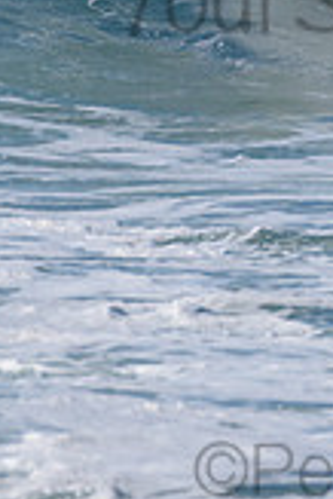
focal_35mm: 1968
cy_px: -88
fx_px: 27246
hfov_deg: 0.7
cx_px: 517
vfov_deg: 1.0
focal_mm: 500
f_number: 5.6
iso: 110
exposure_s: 1/2000
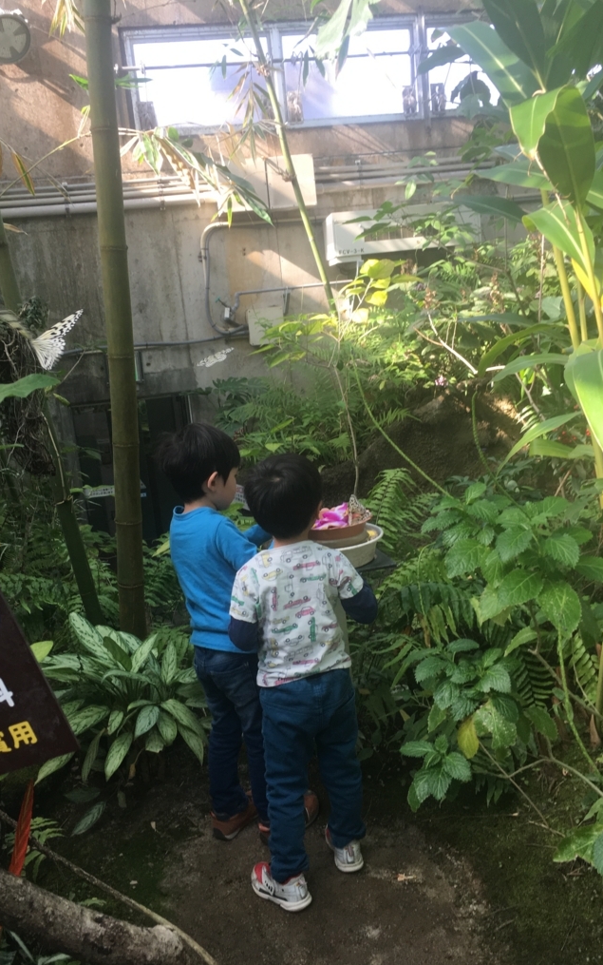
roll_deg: +4.9
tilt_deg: -11.0
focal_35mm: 31
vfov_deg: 61.2
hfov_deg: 40.6
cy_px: 481
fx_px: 815
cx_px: 272
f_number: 2.2
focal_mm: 4.15
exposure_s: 1/120
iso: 40
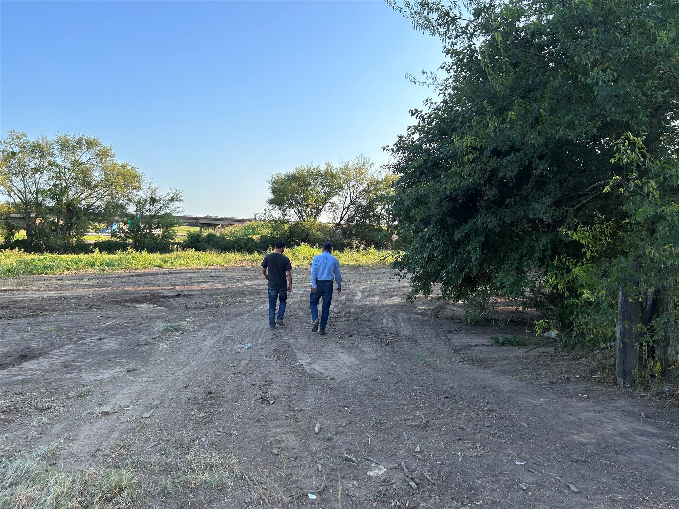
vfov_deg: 53.1
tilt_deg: -0.8
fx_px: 510
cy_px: 254
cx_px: 340
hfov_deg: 67.3
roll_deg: -2.4
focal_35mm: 26
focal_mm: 5.7
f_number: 1.5
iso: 50
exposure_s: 1/1361
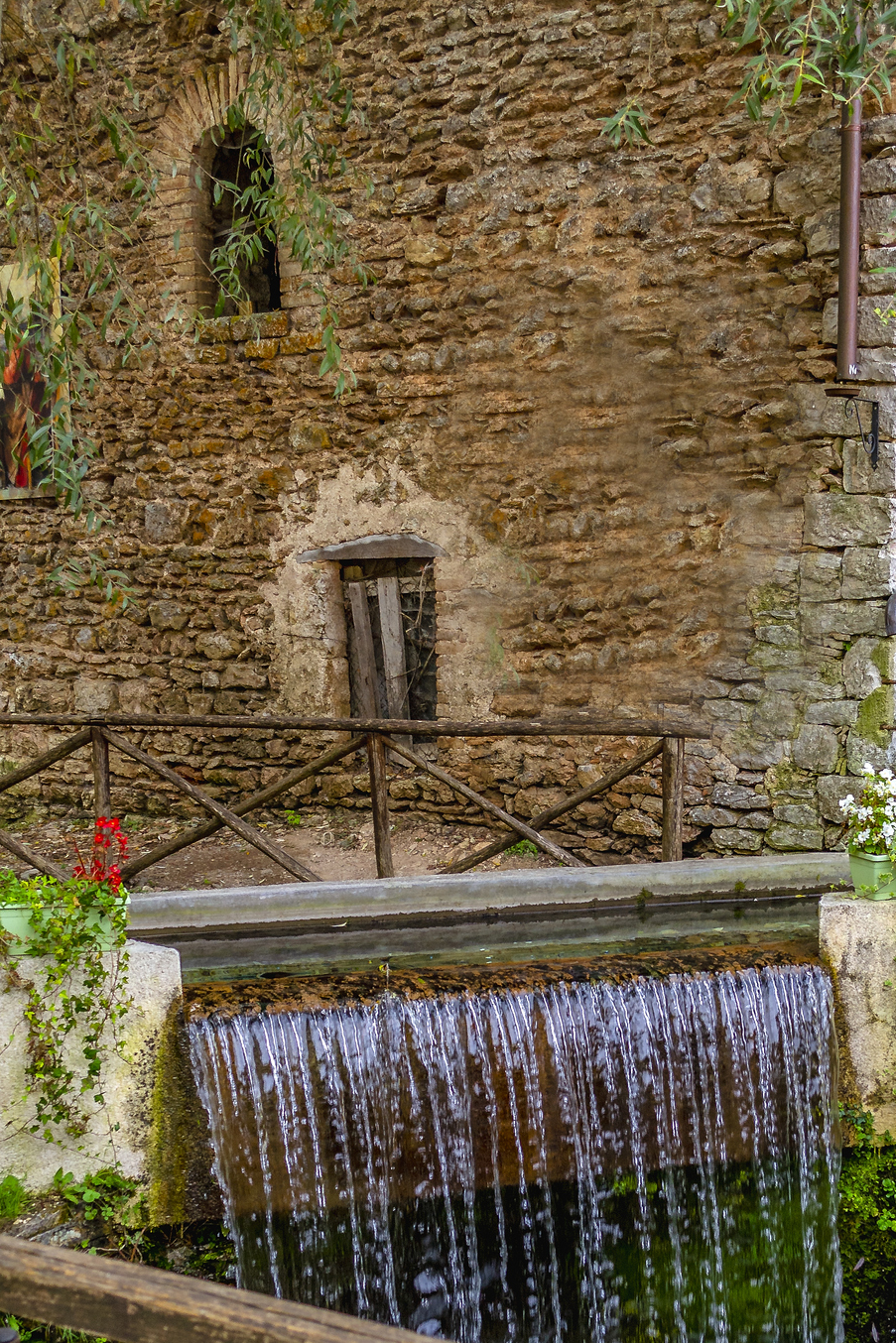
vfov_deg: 41.2
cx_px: 619
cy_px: 923
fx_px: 1754
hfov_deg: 28.4
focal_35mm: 47
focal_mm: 20
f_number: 3.8
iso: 200
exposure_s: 1/200
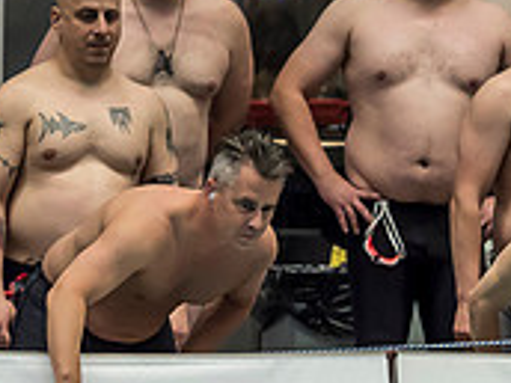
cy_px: 268
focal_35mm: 696
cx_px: 214
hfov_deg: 2.8
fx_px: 10274
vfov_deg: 2.1
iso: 1000
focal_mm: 85
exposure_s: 1/320
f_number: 2.8
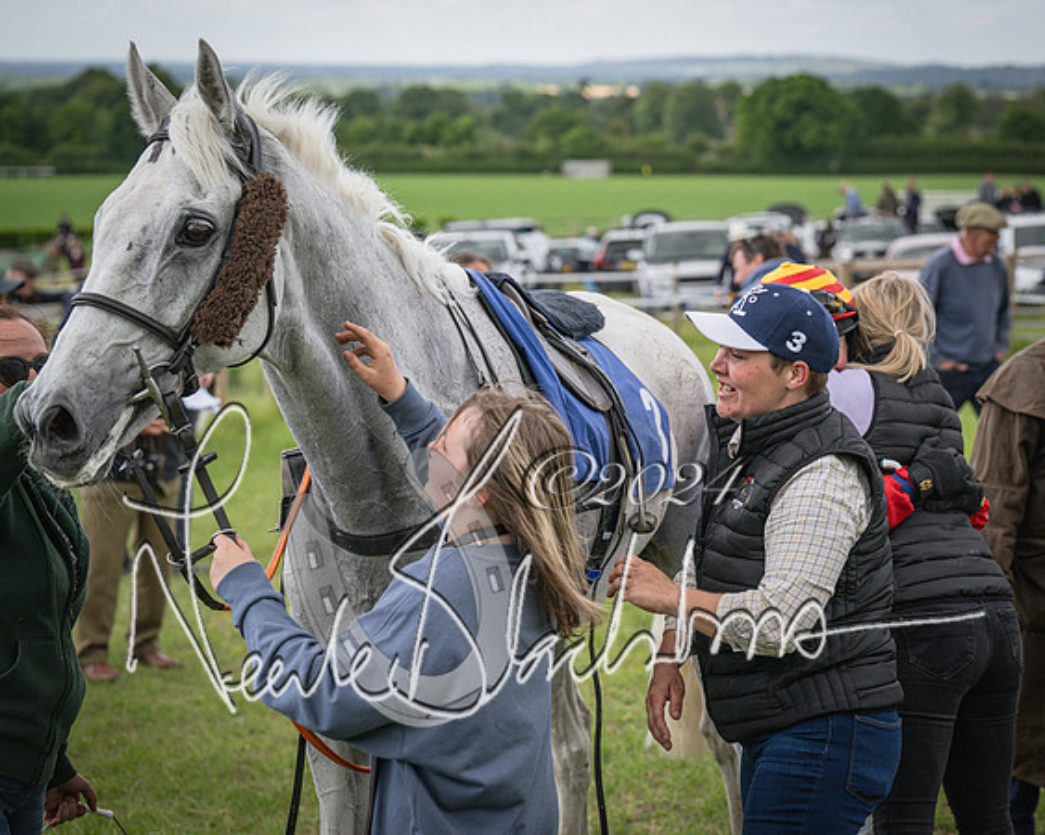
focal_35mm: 86
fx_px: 2667
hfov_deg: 22.1
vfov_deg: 17.8
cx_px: 686
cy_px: 431
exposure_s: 1/1600
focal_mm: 70
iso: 400
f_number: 4
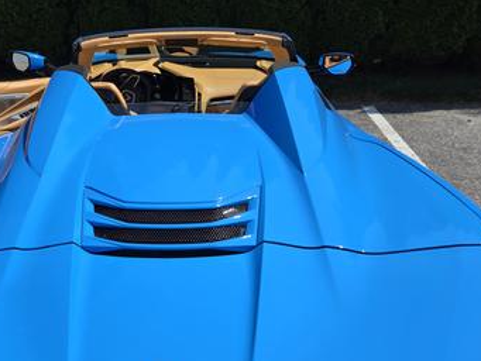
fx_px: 473
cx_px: 179
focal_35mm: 34
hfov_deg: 53.3
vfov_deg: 41.7
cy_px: 151
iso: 32
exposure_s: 1/2921
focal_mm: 5.4
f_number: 1.8
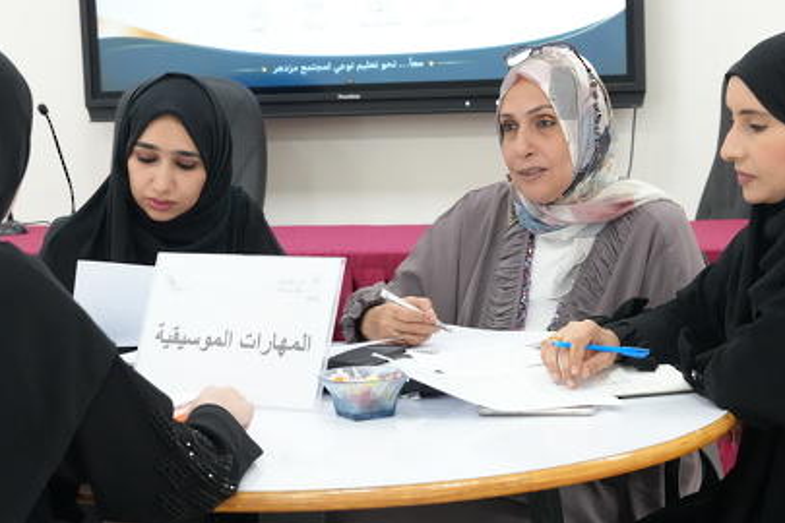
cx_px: 417
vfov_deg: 16.5
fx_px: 1810
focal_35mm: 83
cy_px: 249
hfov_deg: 24.5
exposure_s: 1/125
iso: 4000
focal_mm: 42
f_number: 5.6
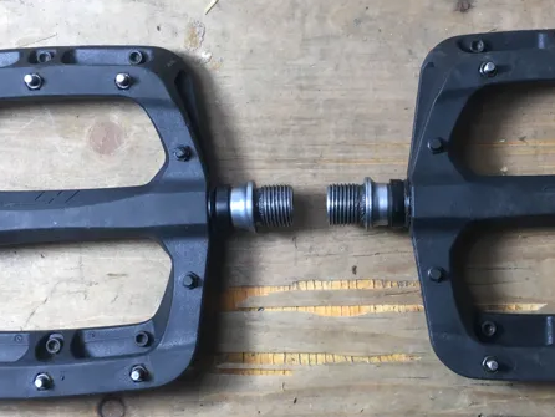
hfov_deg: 36.7
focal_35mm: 52
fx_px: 834
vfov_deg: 28.1
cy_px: 212
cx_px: 329
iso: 25
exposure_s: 1/33
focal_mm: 4.15
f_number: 2.2
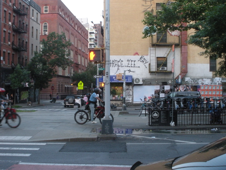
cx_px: 113
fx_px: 339
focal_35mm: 52
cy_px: 85
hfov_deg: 36.8
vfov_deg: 28.0
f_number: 4.4
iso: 400
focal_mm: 9.1
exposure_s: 1/54.3
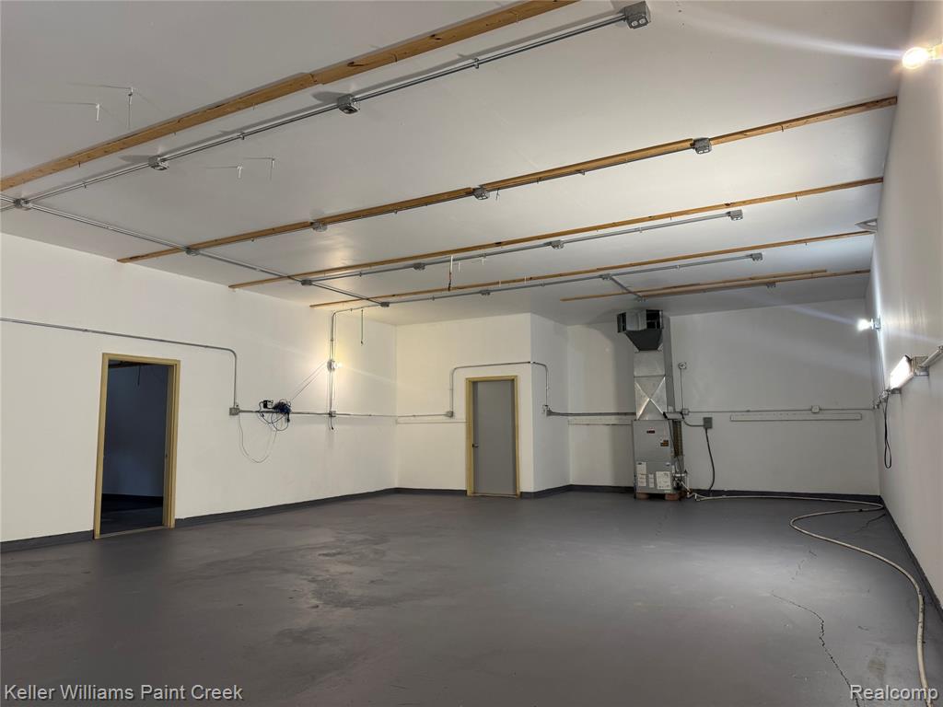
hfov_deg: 71.6
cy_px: 354
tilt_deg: +7.2
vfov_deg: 56.8
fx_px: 654
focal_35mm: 24
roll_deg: +0.5
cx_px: 472
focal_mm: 6.76
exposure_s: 1/60
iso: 125
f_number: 1.78
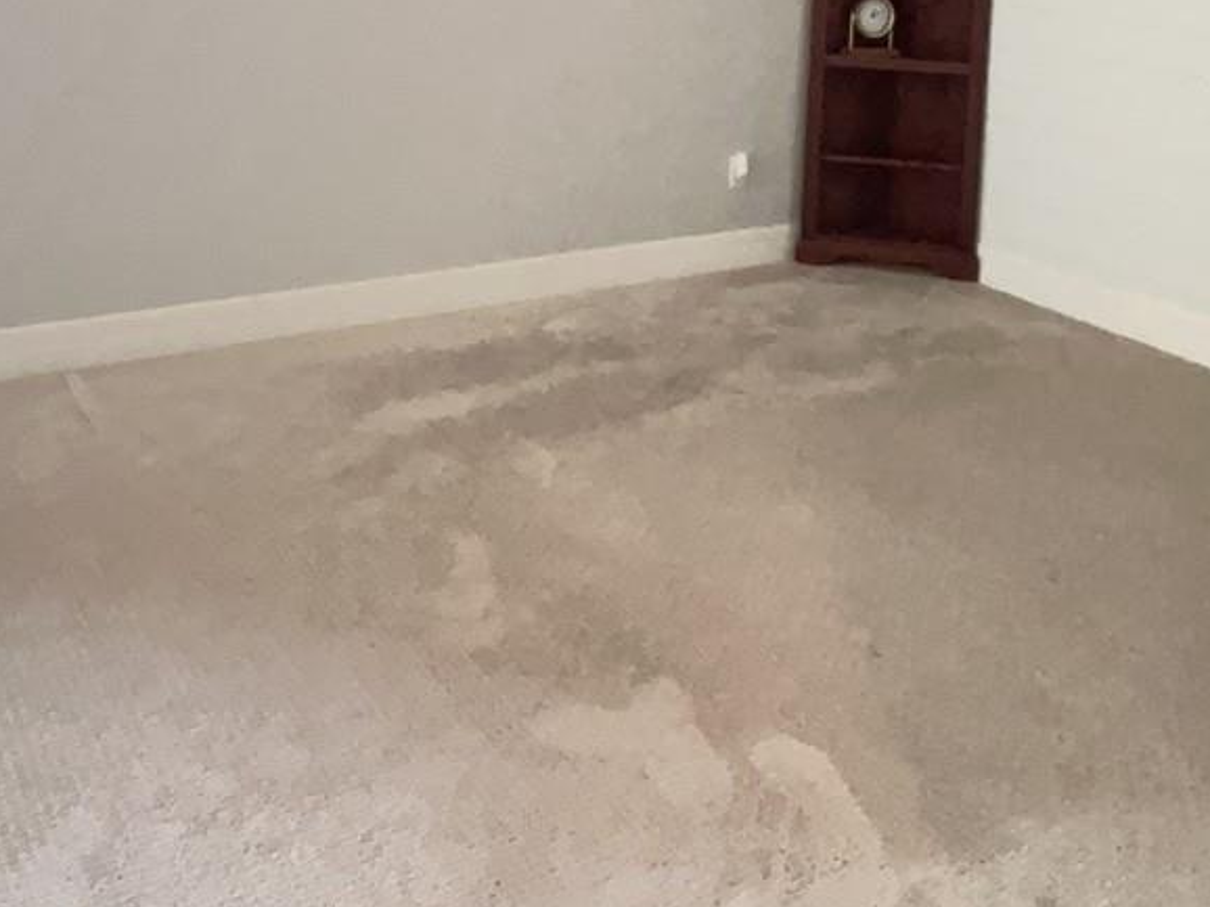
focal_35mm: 36
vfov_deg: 35.9
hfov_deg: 51.4
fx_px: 1258
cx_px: 592
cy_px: 8
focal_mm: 1.57
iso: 1000
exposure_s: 1/40
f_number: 1.8
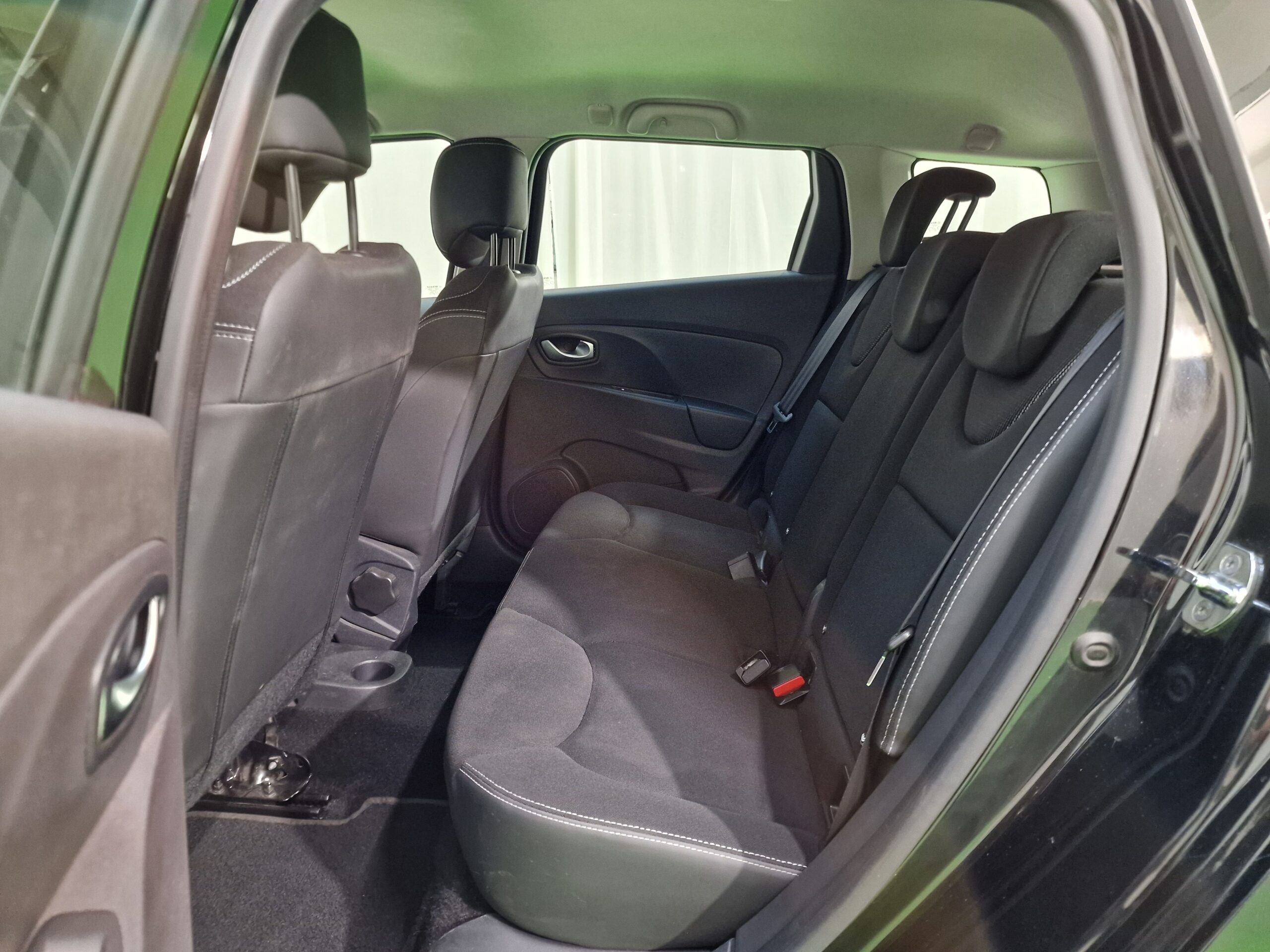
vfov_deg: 58.9
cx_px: 635
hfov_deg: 73.9
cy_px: 476
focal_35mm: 23
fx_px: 844
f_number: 1.8
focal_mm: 6.4
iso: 500
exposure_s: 1/25
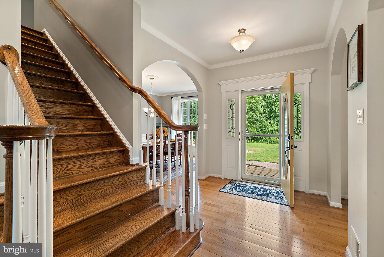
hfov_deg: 96.7
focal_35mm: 16
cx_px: 192
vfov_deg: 73.8
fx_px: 171
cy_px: 128
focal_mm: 16
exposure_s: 1/4
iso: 400
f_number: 8
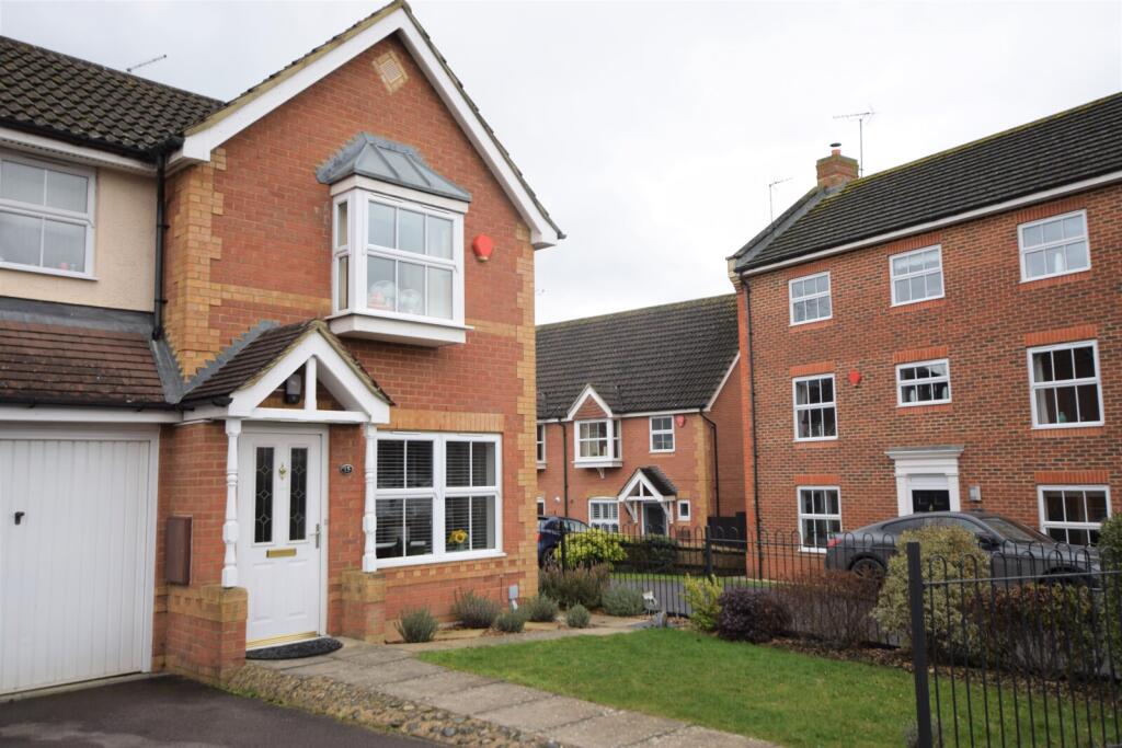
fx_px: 935
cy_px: 374
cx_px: 561
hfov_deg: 61.9
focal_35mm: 30
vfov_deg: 43.6
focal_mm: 20
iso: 100
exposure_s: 1/60
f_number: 3.5
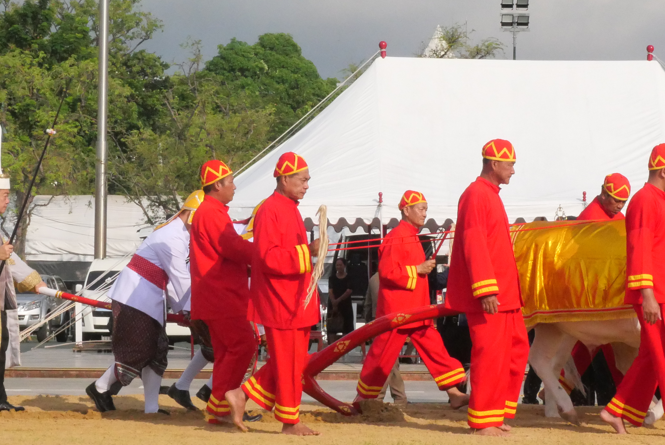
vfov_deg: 10.6
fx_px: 2403
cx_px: 415
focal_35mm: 130
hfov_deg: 15.7
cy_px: 170
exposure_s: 1/2000
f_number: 20
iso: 3200
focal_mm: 36
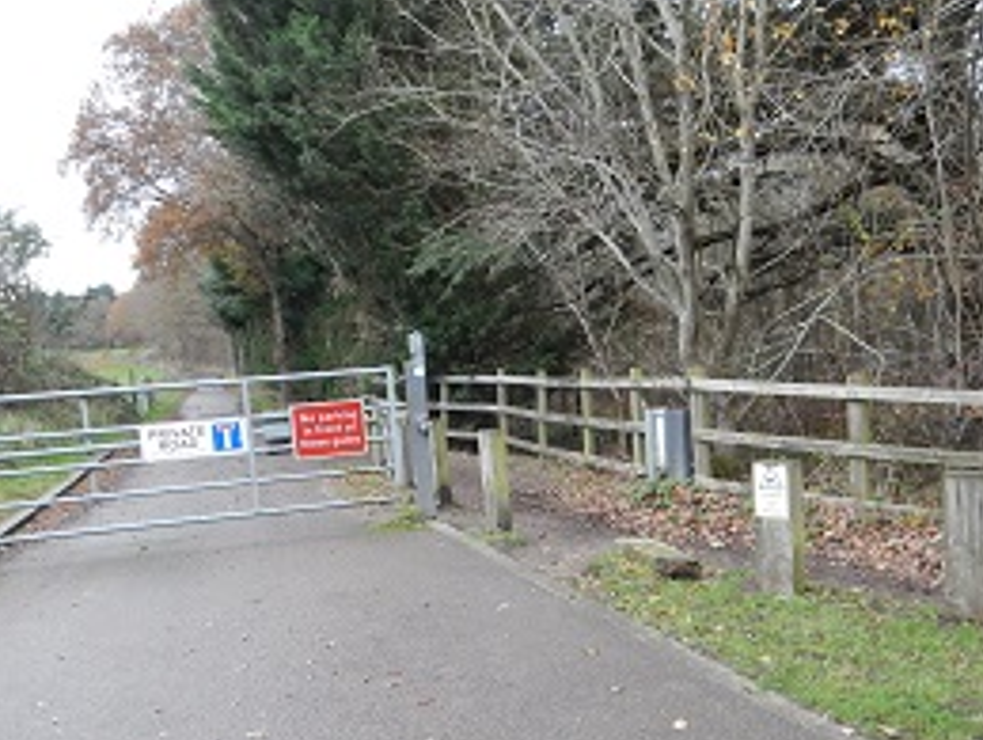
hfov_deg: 50.0
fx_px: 1052
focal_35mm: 37
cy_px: 509
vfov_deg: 38.2
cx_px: 543
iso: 800
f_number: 2.8
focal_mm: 4.3
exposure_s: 1/400
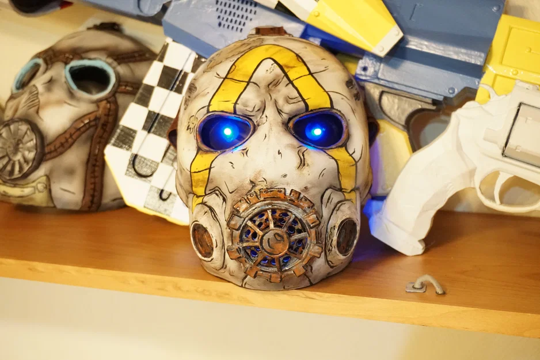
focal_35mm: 58
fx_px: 877
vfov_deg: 23.2
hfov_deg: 34.2
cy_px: 180
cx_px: 270
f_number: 5.6
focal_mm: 39
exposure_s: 1/20
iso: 6400
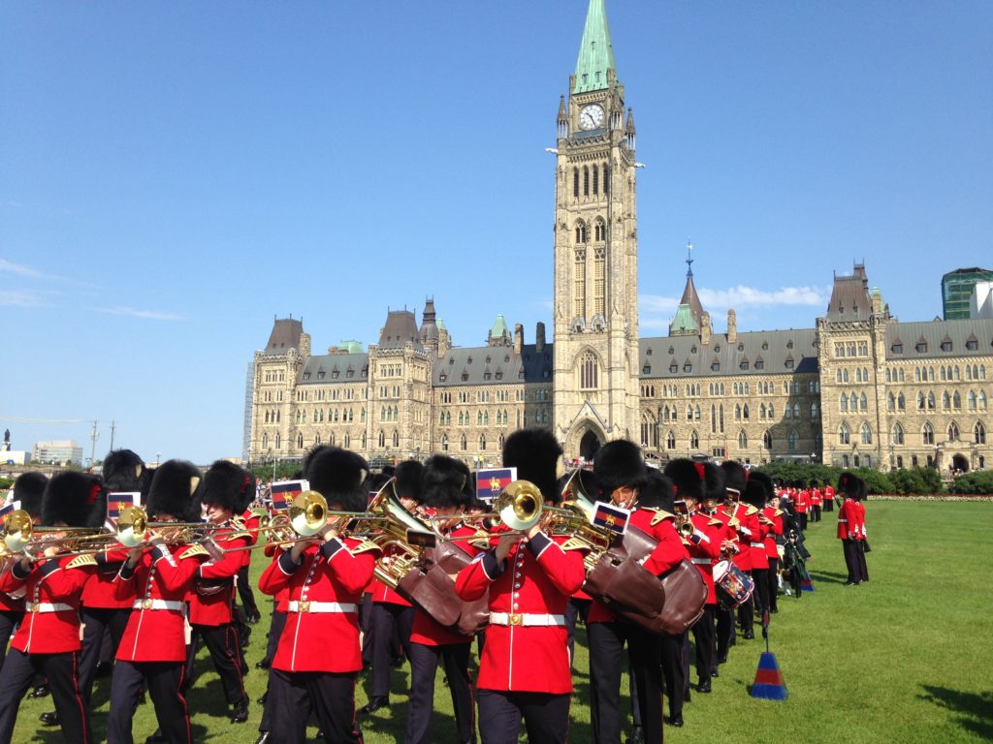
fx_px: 947
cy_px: 372
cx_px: 496
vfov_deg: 42.9
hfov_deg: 55.4
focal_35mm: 33
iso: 50
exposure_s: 1/1391
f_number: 2.4
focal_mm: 4.12
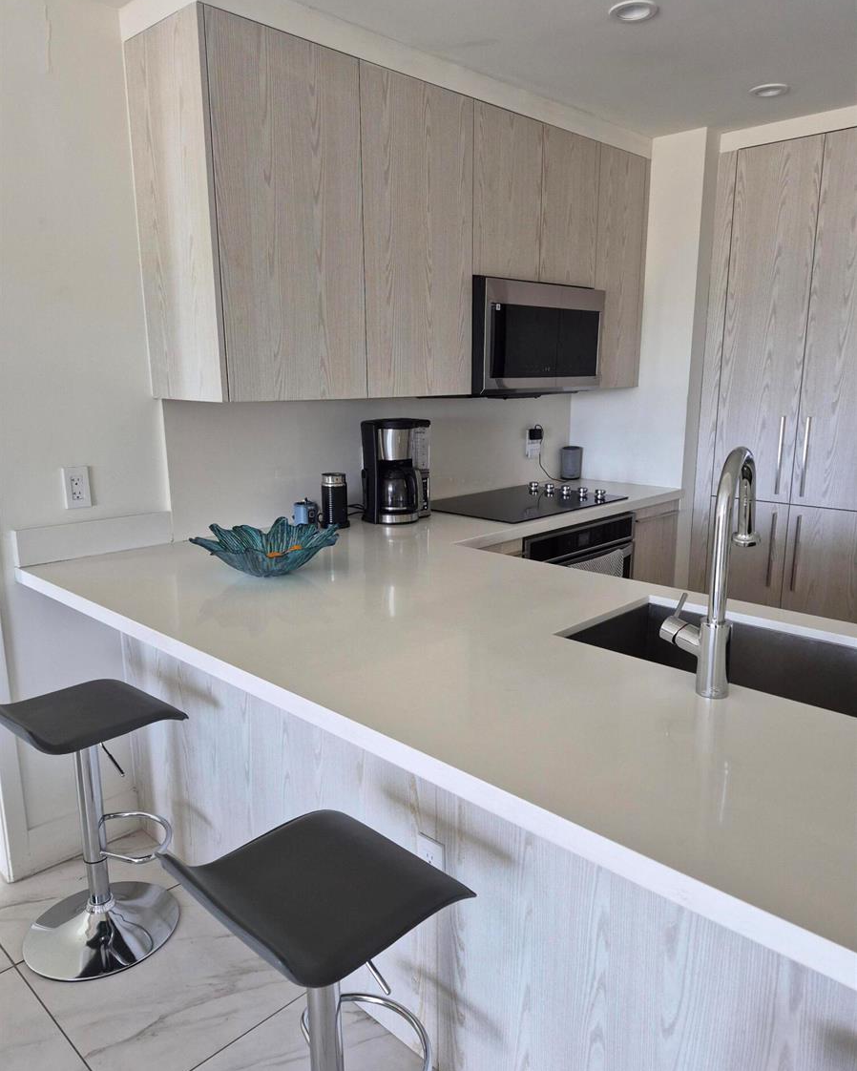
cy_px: 547
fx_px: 761
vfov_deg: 70.3
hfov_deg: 58.8
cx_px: 428
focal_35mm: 24
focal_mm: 5.4
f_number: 1.8
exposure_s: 1/180
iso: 200
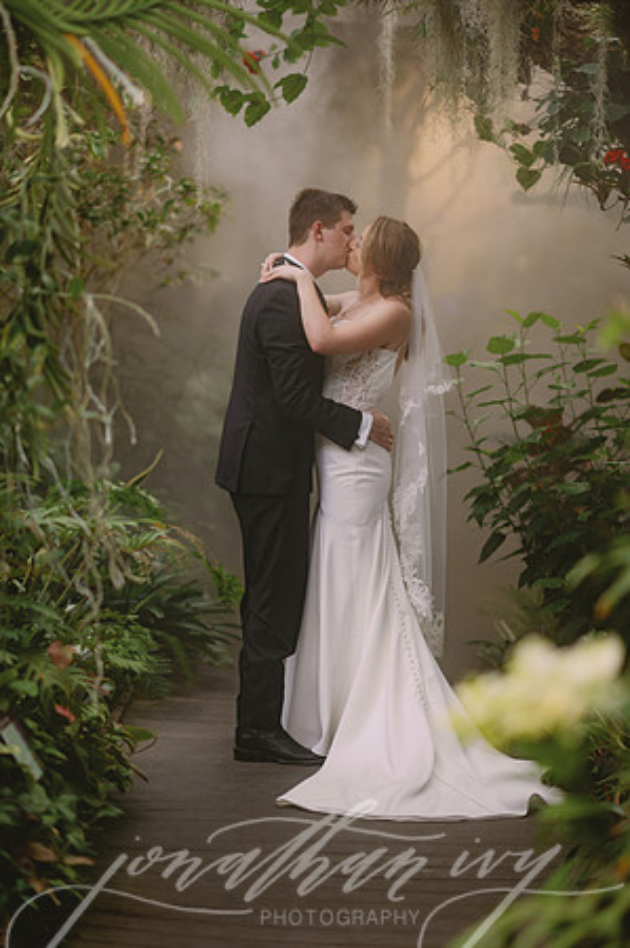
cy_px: 474
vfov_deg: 23.9
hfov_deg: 16.0
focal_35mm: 85
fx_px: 2236
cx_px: 315
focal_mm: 85
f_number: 1.8
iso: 250
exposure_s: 1/250
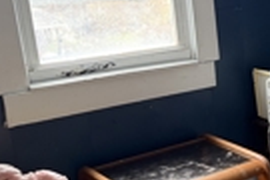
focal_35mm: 74
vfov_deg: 18.4
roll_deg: -0.8
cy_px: 92
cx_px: 378
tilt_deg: -15.9
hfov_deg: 23.2
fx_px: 555
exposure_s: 1/63
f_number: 1.78
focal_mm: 6.76
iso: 200
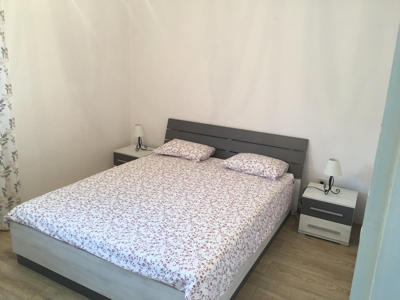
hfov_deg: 61.7
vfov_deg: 48.2
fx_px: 335
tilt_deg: -14.1
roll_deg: -2.2
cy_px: 150
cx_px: 200
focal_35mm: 29
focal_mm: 4.15
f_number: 2.2
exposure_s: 1/33
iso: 50
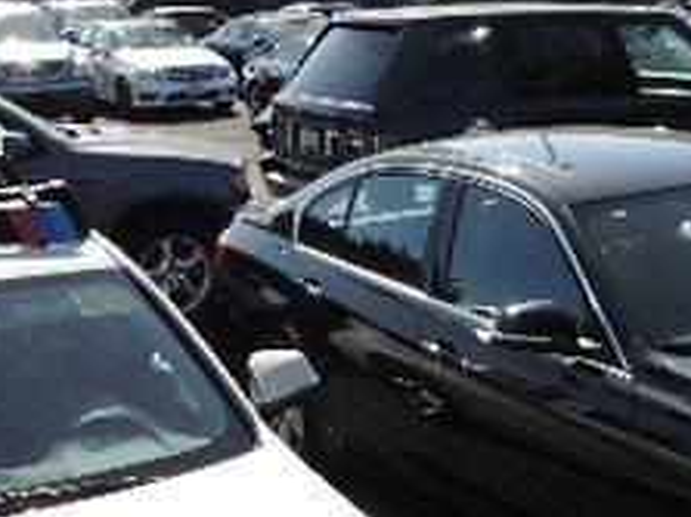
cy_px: 279
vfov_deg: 21.3
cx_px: 378
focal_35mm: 69
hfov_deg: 28.2
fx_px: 1377
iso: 80
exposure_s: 1/800
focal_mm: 4.3
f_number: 3
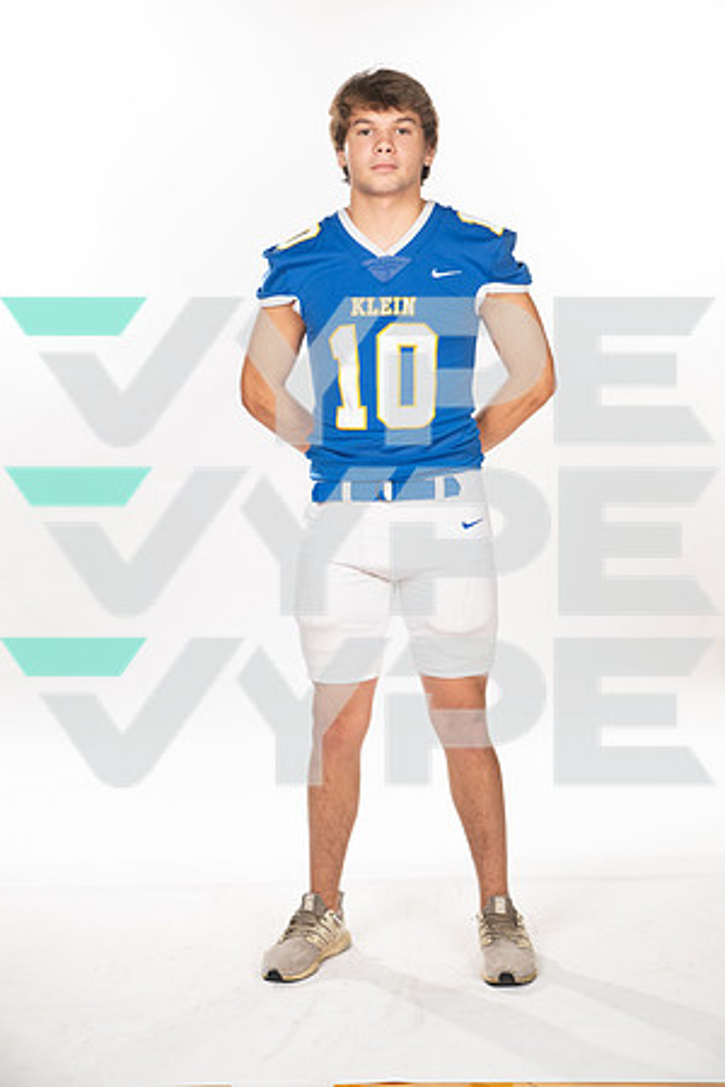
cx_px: 362
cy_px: 544
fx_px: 1692
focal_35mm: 56
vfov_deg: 35.6
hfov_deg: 24.2
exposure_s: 1/320
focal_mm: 56
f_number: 7.1
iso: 800
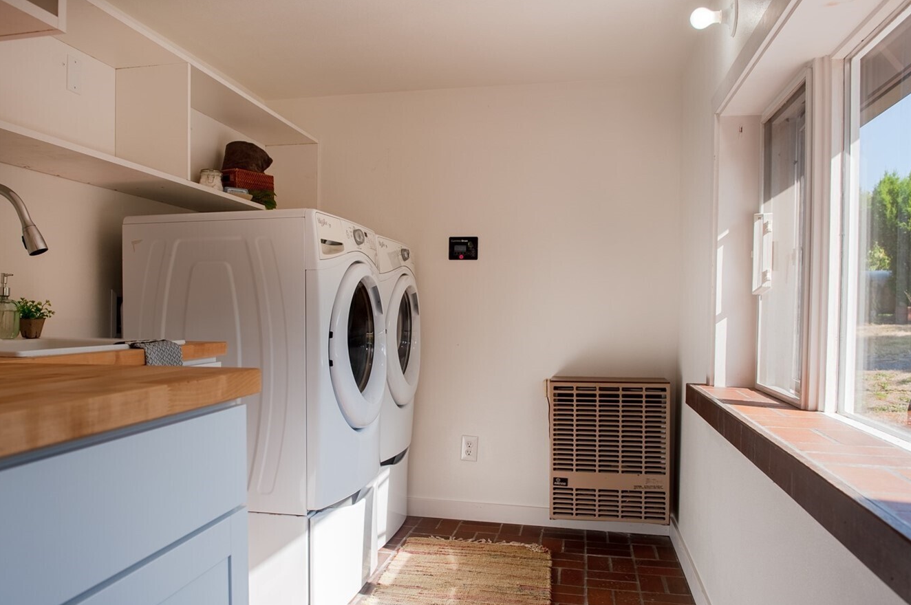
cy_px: 329
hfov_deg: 63.5
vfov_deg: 44.8
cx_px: 400
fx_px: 733
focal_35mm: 29
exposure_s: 1/8000
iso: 200
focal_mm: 24
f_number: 7.1
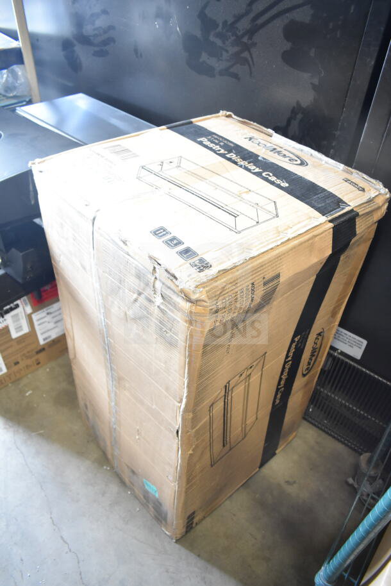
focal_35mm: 27
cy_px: 293
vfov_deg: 67.4
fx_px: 440
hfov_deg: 48.0
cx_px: 196
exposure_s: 1/40
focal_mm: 18
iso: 1600
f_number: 3.5
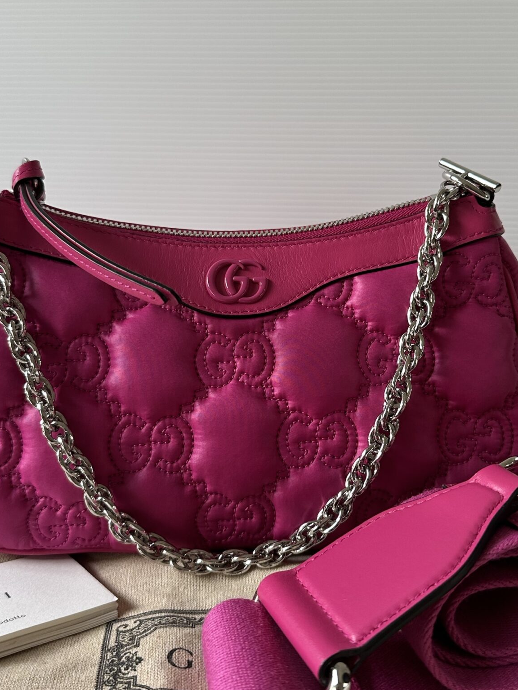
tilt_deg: -14.0
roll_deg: -1.0
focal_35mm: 40
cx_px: 283
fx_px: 798
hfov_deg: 35.9
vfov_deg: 46.7
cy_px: 304
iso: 125
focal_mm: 6.86
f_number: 1.78
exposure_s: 1/121
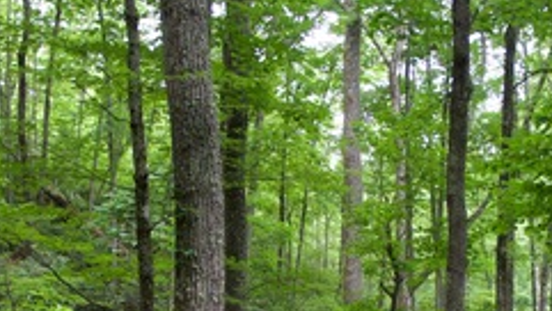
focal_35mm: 68
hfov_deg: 31.0
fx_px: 996
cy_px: 356
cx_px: 286
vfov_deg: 17.1
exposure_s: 1/13
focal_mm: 19
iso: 100
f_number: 2.8
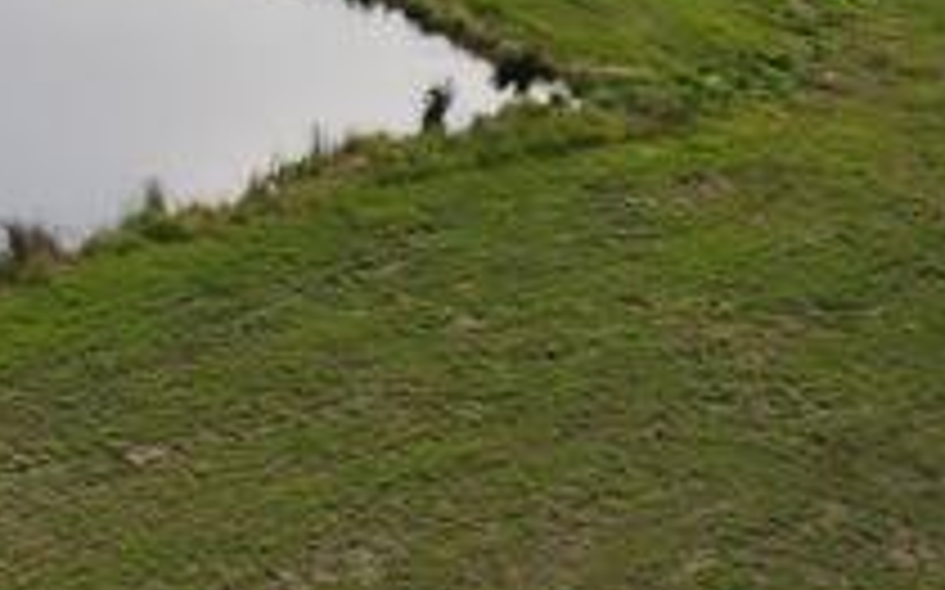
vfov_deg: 8.4
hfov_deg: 10.8
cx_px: -1534
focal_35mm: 155
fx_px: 3990
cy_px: -63
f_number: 1.7
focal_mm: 6.72
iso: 160
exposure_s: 1/4000
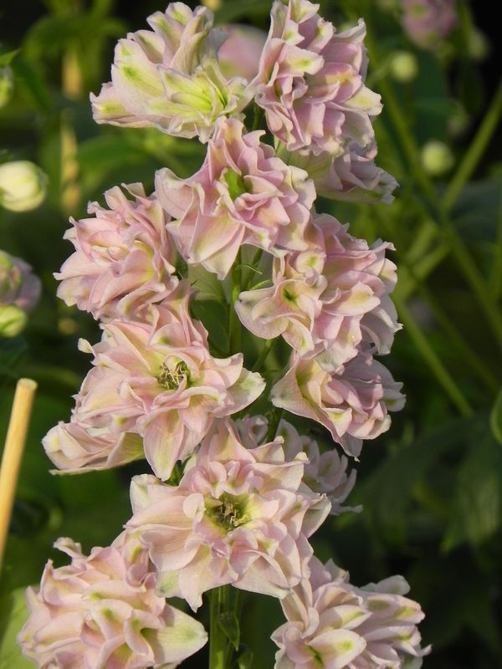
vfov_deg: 5.9
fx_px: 6516
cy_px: 334
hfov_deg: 4.4
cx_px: 251
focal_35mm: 337
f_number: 5
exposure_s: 1/320
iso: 160
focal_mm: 59.9
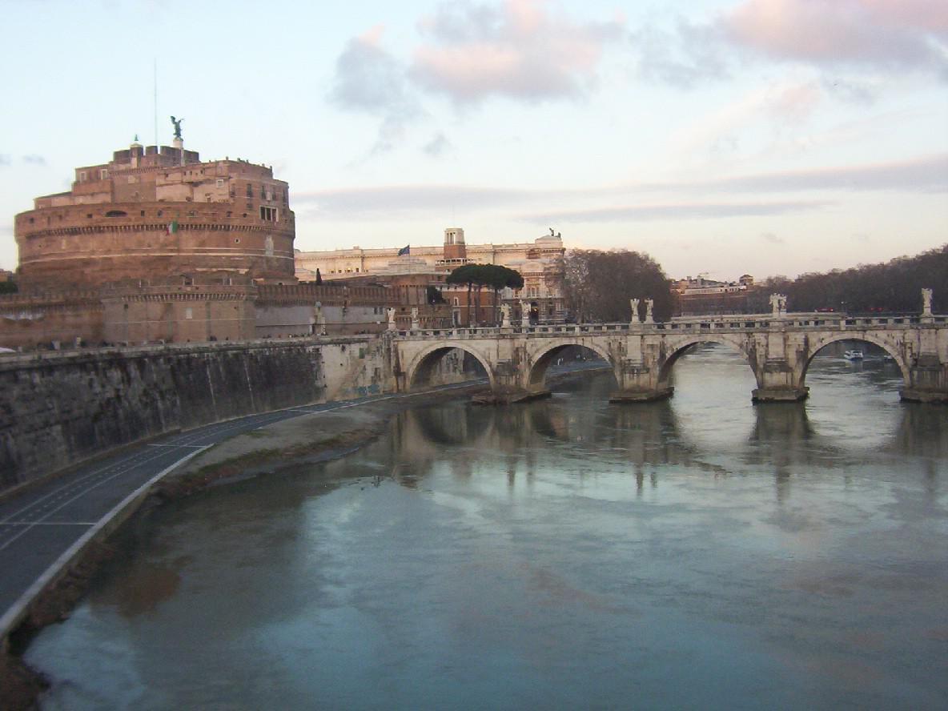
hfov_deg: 51.4
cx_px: 474
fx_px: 986
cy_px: 356
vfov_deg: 39.7
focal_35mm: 36
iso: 100
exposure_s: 1/249
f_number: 2.76
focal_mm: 5.54
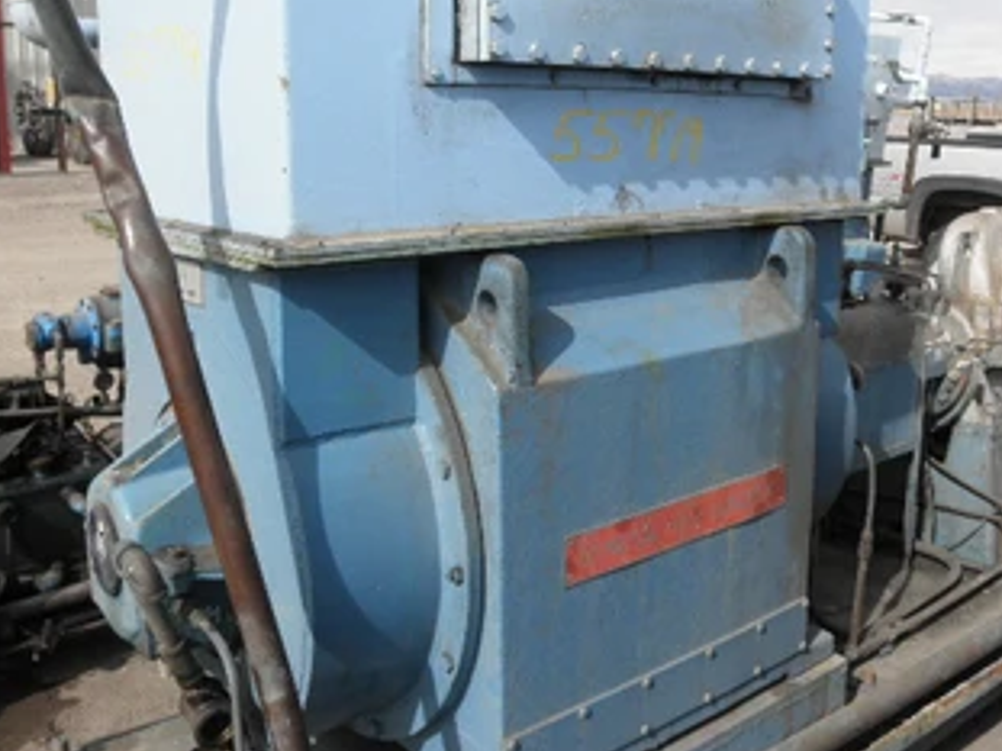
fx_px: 1042
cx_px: 548
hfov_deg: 51.3
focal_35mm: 36
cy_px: 290
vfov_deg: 39.4
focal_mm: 5
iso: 64
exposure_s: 1/125
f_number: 8.5
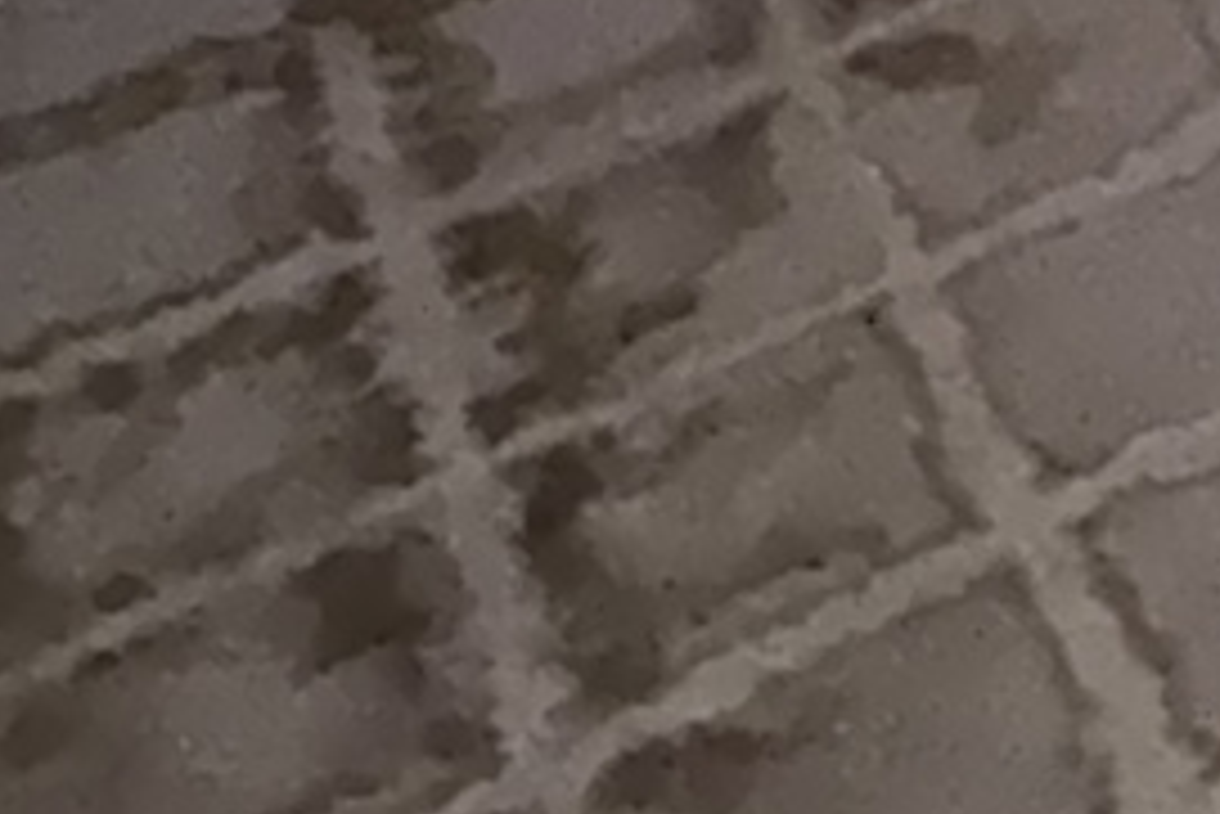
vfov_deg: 9.0
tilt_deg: -3.7
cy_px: -2037
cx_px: 2368
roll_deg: +2.2
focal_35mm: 103
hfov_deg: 15.9
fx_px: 3492
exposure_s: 1/16
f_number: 2.2
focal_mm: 2.22
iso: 1250
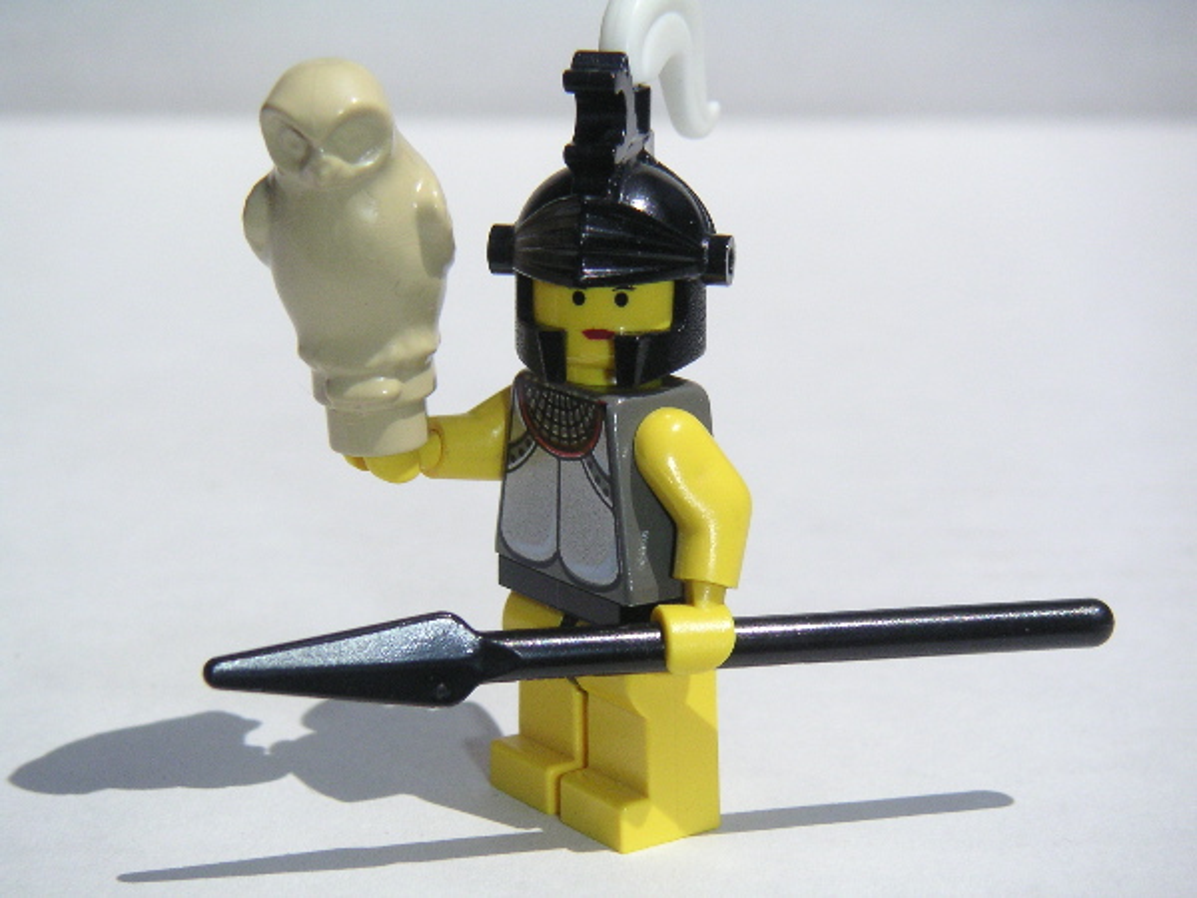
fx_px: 2905
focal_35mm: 84
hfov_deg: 23.3
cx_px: 598
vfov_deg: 17.6
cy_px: 449
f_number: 8
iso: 160
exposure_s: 1/1000
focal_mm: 13
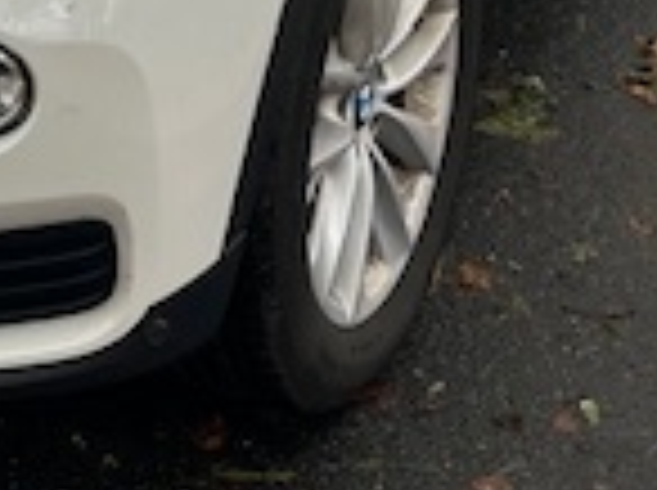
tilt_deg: -16.3
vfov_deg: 12.1
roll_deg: +1.8
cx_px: 81
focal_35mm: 114
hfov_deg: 17.1
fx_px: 2160
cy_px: -337
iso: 50
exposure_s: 1/122
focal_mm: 5.1
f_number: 1.6
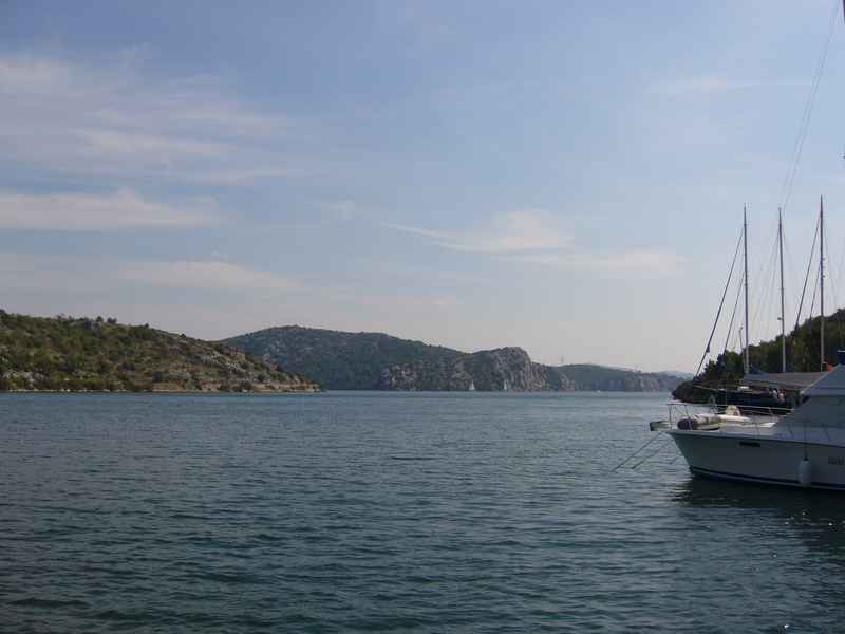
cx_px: 422
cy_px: 317
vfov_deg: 40.7
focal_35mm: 35
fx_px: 854
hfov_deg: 52.6
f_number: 5.6
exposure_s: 1/800
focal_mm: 5.8
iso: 80
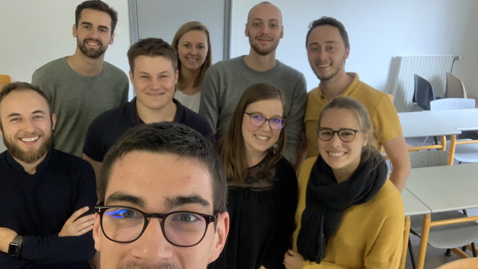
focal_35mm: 35
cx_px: 238
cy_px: 141
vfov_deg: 33.7
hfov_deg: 56.6
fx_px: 444
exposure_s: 1/33
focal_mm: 2.87
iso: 250
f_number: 2.2
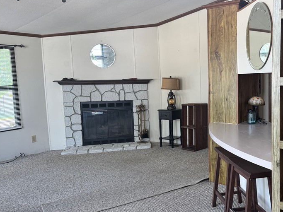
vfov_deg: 39.6
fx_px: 294
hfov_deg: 49.6
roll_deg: +1.5
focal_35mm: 36
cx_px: 207
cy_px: 109
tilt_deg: -6.9
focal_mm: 6.76
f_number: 1.78
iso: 125
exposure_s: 1/120
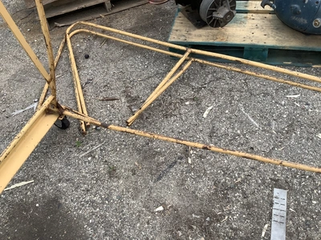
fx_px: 287
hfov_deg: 58.4
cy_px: 120
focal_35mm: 31
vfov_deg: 45.4
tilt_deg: -47.5
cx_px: 160
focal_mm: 3.3
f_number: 2.4
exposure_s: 1/197
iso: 25
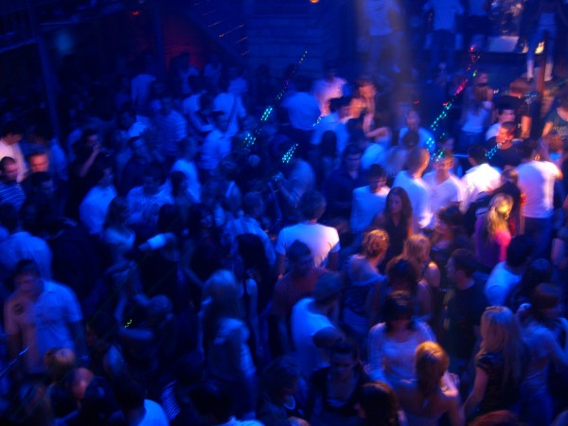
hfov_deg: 49.0
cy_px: 213
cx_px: 284
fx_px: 624
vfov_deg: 37.7
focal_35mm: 38
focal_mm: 7.9
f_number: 2.8
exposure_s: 1/8
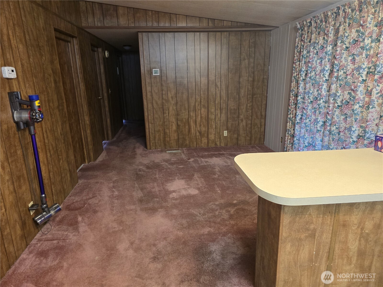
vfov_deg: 58.9
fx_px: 254
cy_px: 144
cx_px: 192
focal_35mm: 23
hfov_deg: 73.9
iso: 500
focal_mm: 6.3
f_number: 1.7
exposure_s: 1/120
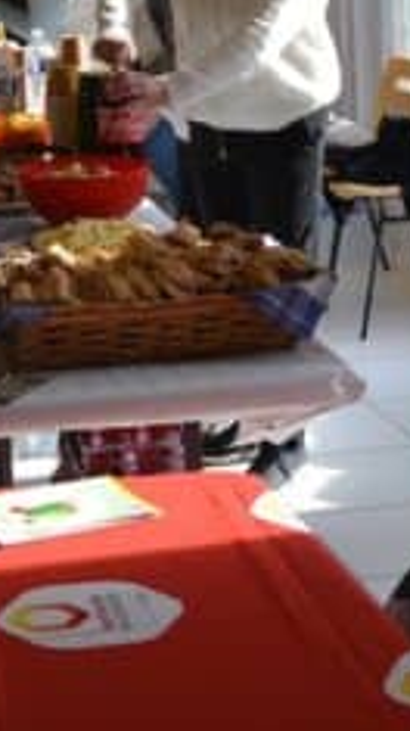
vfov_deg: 18.6
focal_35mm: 113
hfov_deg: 10.6
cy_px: 47
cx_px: 6
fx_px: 2186
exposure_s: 1/500
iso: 400
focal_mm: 22
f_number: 3.5
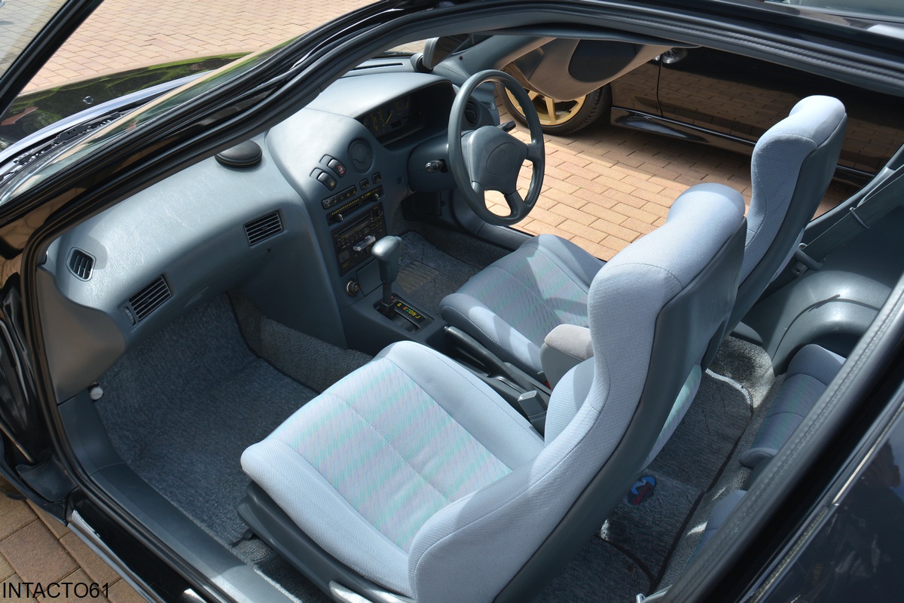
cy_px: 302
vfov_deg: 47.9
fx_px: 678
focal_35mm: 27
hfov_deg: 67.4
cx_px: 452
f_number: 8
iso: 180
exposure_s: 1/250
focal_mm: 18
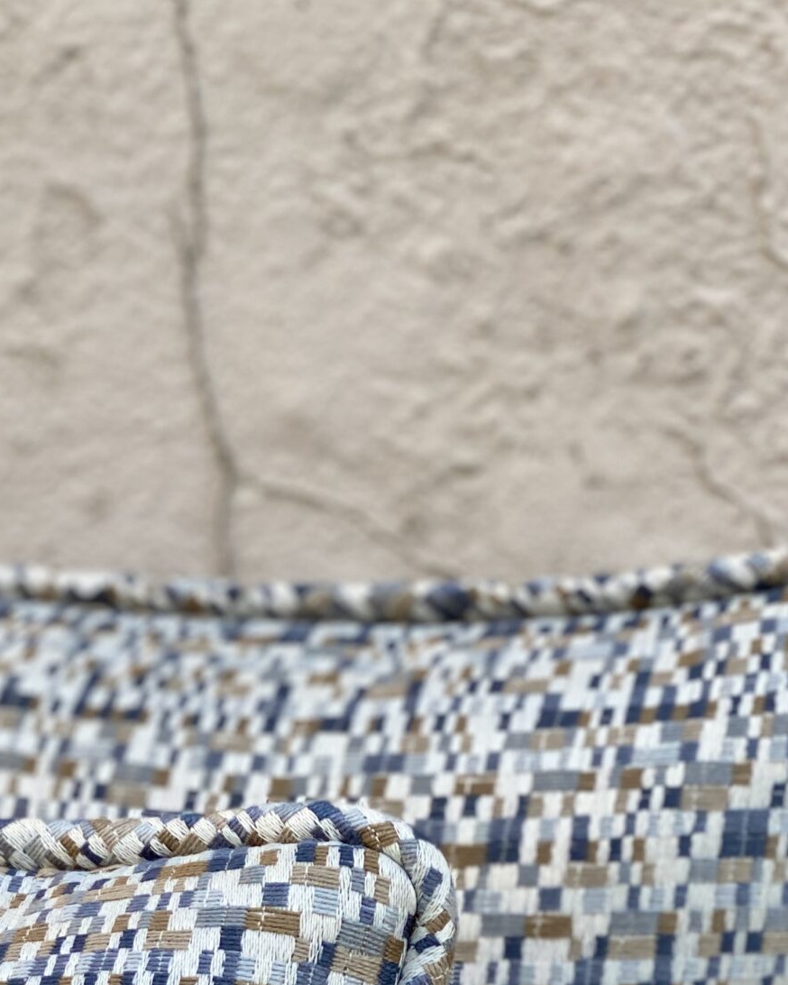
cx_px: 327
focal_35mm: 119
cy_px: 1038
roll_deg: +2.5
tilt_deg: -20.5
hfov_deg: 13.0
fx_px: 3468
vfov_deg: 15.8
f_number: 2
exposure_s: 1/122
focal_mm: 6
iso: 64
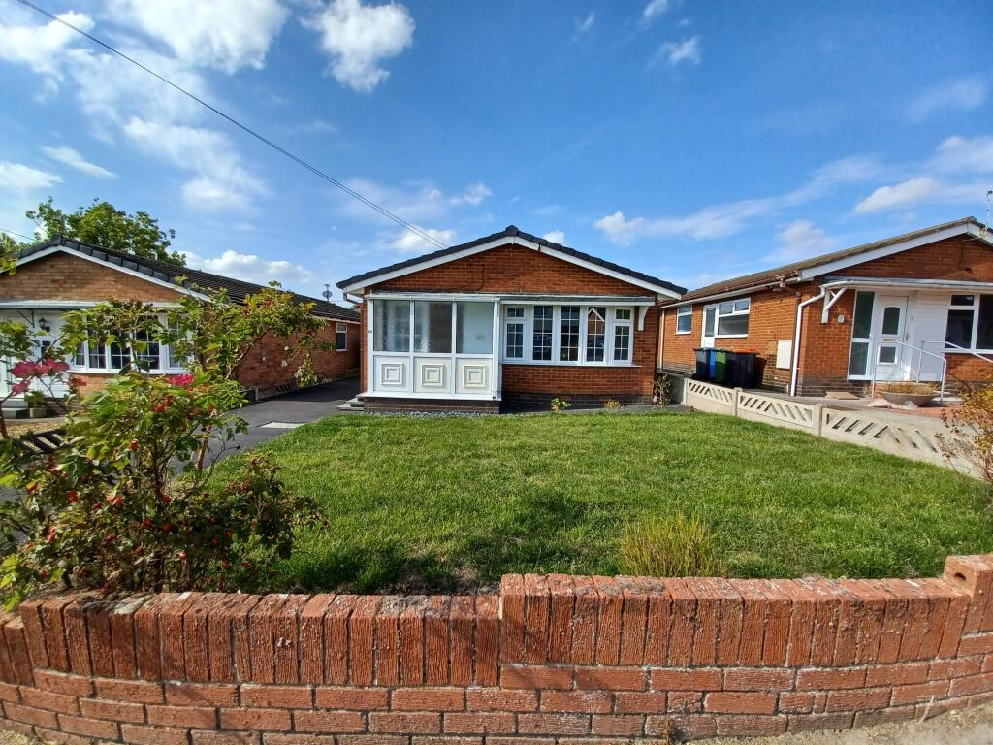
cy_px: 372
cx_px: 496
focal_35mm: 13
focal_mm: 1.42
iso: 40
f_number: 2.2
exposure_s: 1/1328
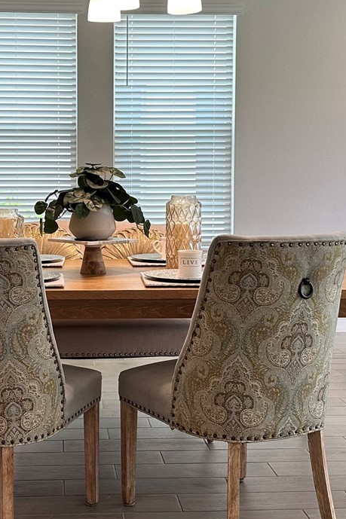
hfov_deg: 23.2
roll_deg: -0.9
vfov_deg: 34.4
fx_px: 837
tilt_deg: -2.3
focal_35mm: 58
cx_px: 103
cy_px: 209
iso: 125
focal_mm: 6.86
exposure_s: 1/120
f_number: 1.78
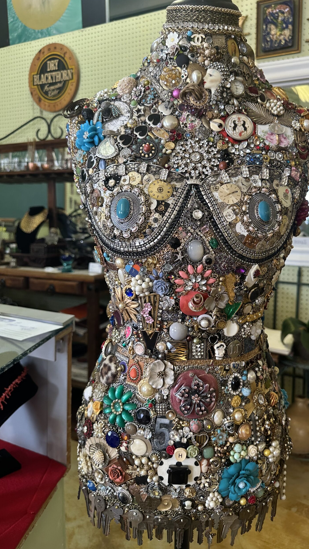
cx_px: 204
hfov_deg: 42.4
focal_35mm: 27
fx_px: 393
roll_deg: -0.5
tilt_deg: -6.2
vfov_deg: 69.8
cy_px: 266
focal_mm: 6.86
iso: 125
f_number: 1.78
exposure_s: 1/120
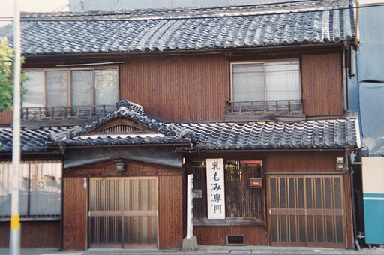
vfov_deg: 8.7
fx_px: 1678
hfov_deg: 13.1
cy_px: 128
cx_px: 192
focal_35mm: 158
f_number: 5.6
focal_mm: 105
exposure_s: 1/25
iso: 400
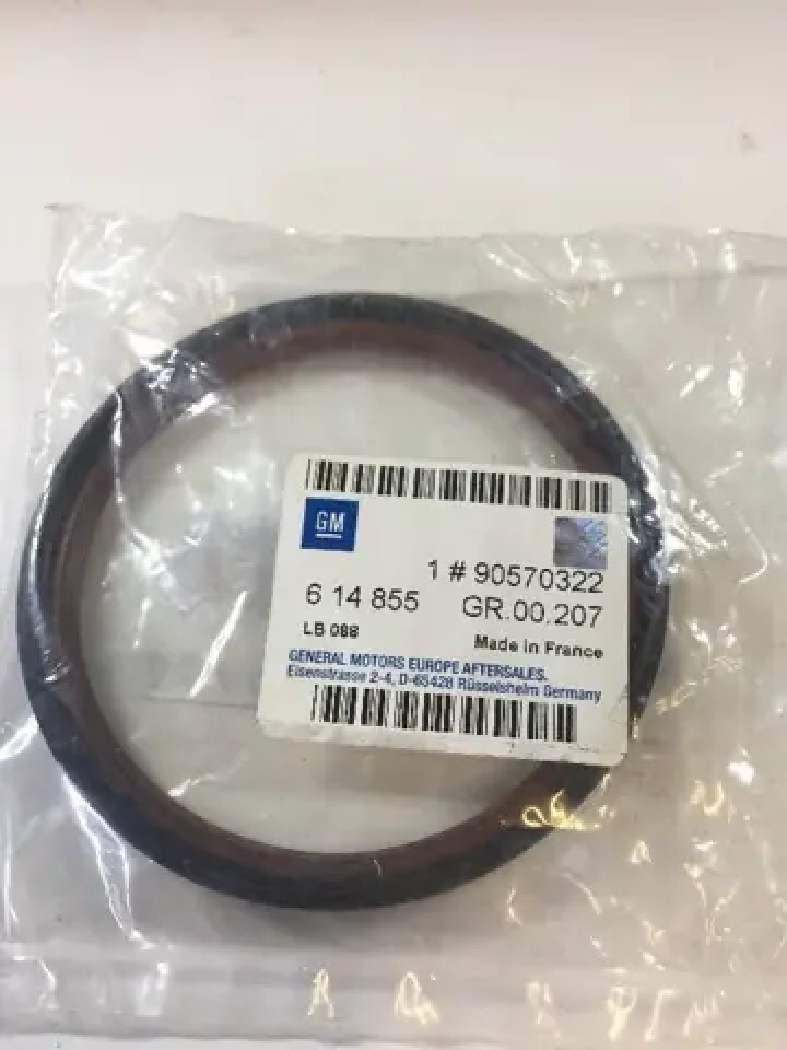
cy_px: 525
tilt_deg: -67.5
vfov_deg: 61.7
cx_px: 394
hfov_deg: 48.2
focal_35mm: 29
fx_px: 879
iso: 64
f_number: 2.2
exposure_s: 1/33
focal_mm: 4.15
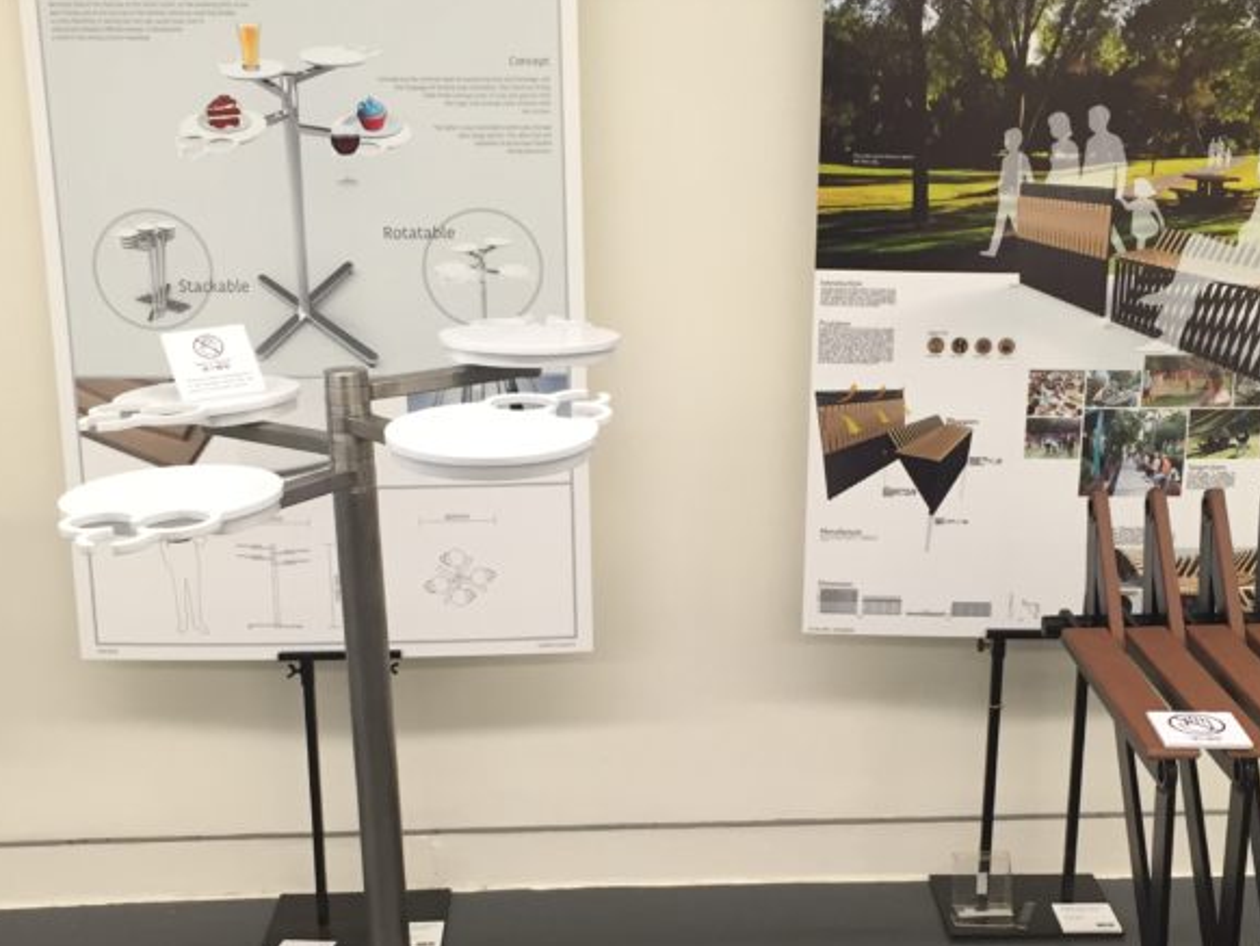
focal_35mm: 51
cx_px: 747
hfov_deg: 37.4
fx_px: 1857
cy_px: 578
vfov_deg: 28.5
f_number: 2.2
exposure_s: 1/33
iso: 100
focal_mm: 4.15
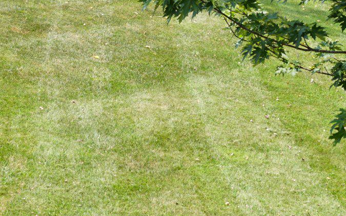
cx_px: 107
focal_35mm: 102
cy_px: 53
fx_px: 962
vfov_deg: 12.8
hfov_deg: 20.3
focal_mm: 22
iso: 100
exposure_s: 1/100
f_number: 7.1
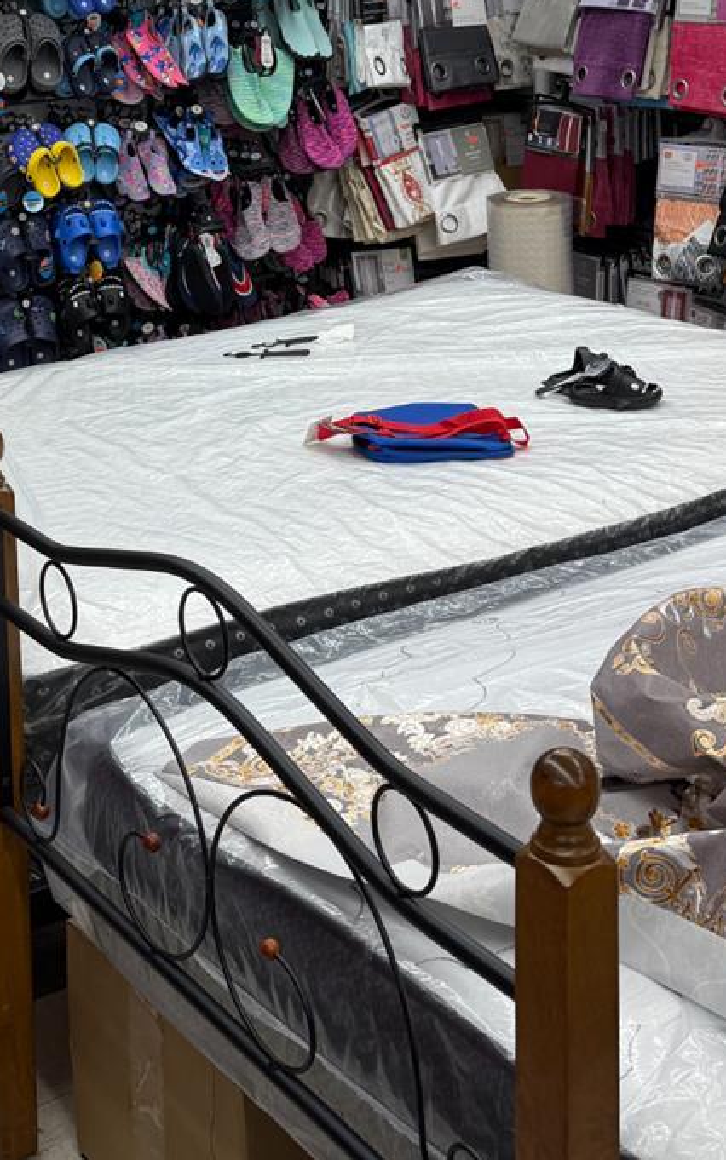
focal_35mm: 56
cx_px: 236
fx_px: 1772
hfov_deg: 23.0
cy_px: 152
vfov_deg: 34.6
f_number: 1.78
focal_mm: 6.76
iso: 64
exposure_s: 1/171
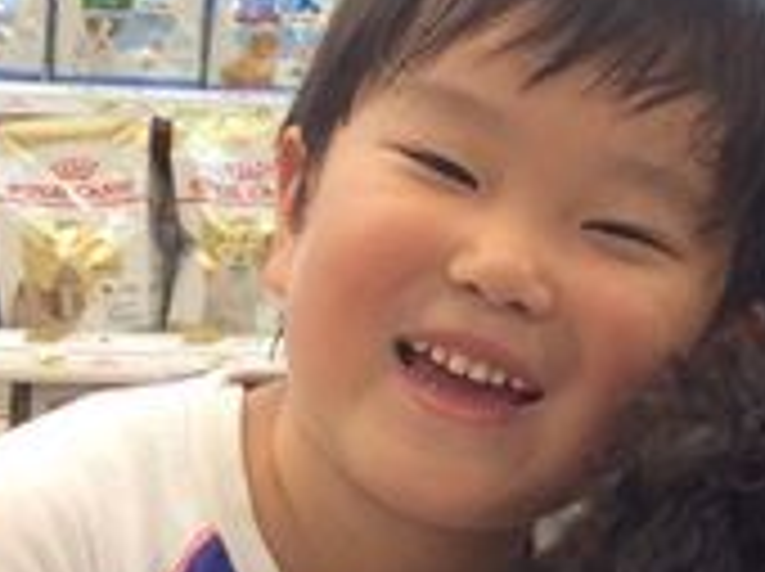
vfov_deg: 13.1
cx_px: 778
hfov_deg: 17.0
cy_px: 198
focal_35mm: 113
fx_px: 2494
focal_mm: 3.3
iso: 64
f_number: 2.4
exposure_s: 1/24
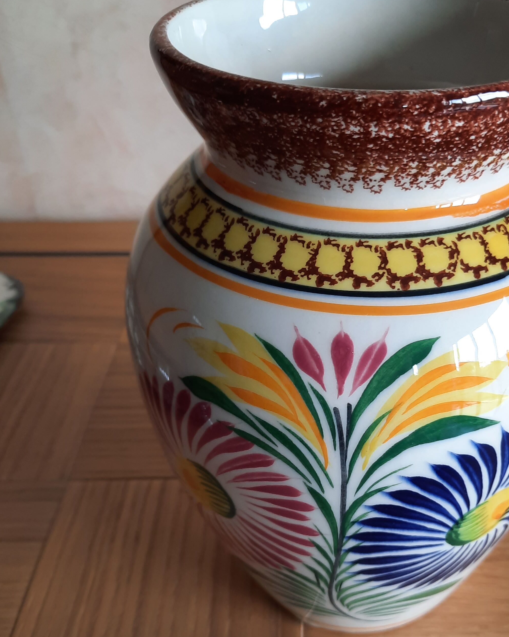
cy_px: 396
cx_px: 375
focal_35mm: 39
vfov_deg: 46.5
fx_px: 734
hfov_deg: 37.4
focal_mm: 4.6
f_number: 2
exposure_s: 1/50
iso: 64
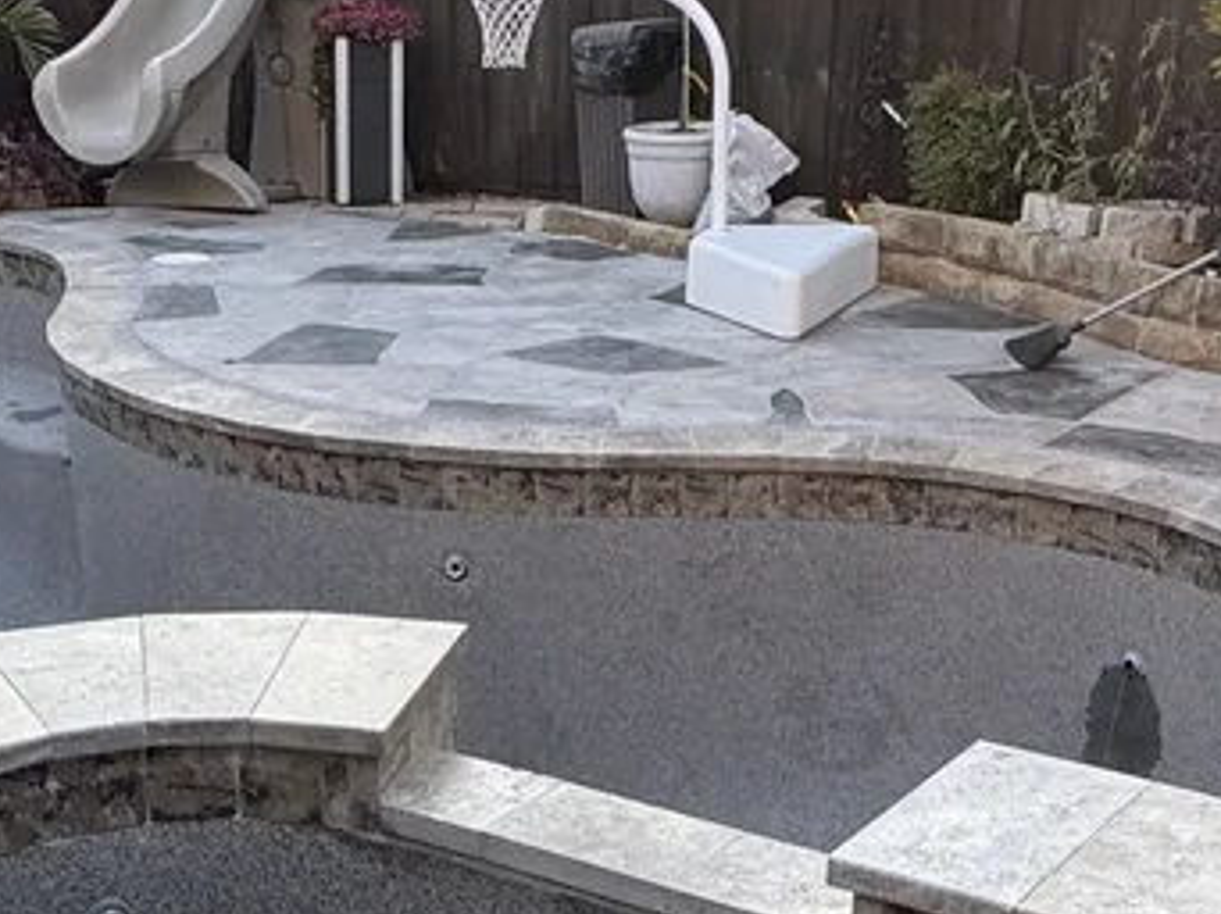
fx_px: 2080
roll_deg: +0.5
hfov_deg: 32.7
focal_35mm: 59
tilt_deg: -32.5
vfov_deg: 22.8
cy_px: 1089
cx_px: 600
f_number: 2.2
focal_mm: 2.22
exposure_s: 1/136
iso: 40
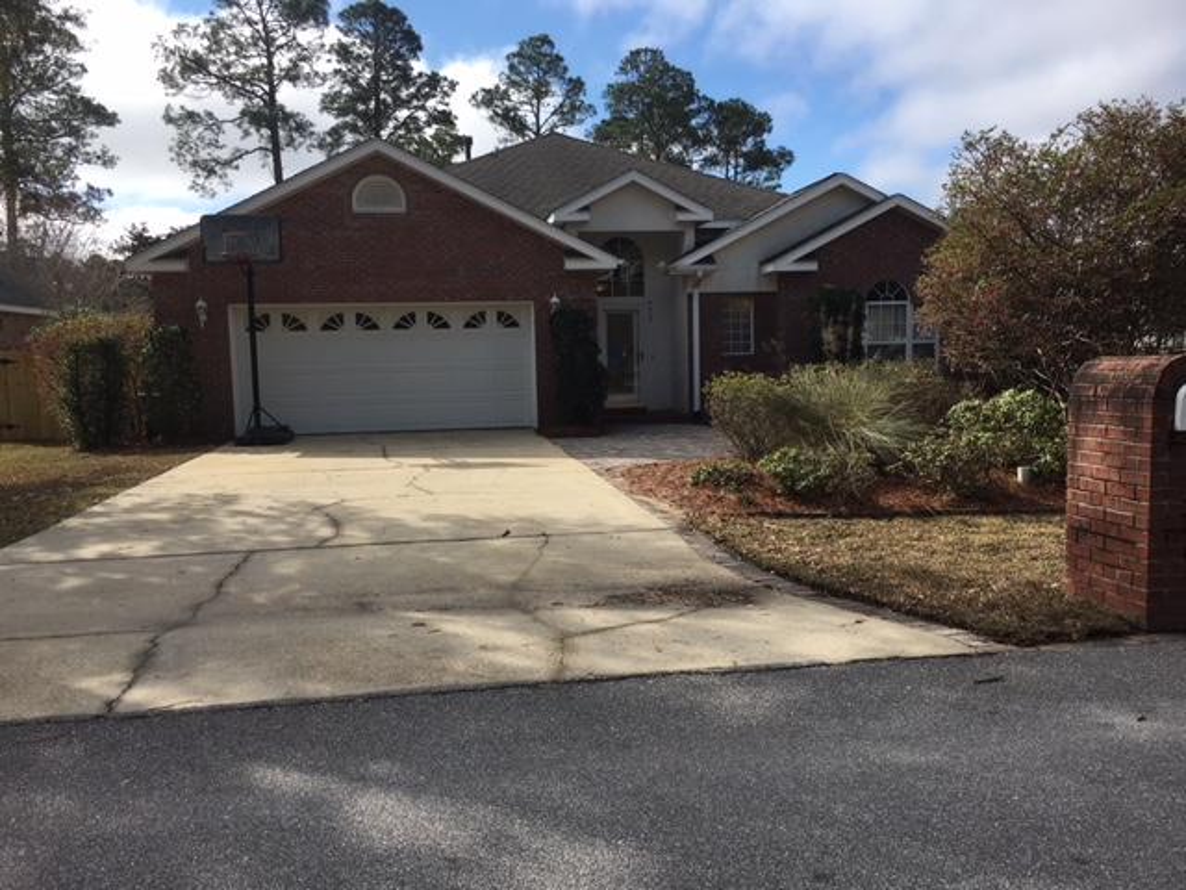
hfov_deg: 61.7
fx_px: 994
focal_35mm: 29
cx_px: 593
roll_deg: +0.3
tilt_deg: -5.9
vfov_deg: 48.2
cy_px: 445
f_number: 2.2
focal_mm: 4.15
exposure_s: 1/1637
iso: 25
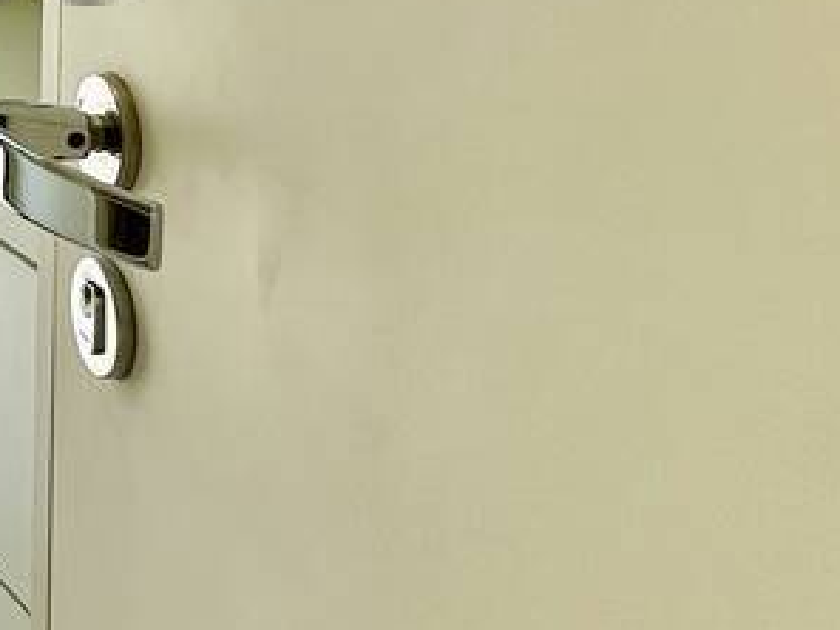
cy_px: -233
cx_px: -718
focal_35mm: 68
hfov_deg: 19.8
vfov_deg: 19.6
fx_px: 1650
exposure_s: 1/217
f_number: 2.2
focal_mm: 2.22
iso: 40
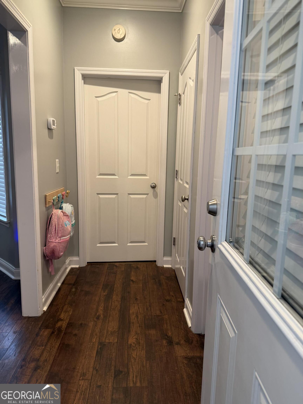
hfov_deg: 56.8
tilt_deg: -8.3
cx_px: 152
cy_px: 202
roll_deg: -1.0
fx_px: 280
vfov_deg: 71.6
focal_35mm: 24
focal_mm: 6.76
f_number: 1.78
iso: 160
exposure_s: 1/60
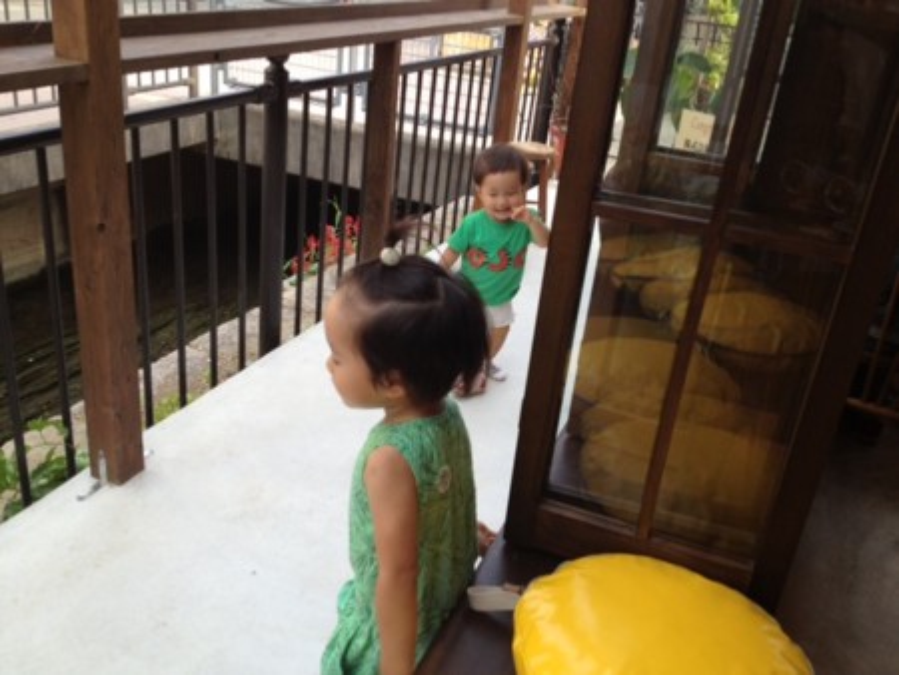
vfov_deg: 40.7
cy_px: 338
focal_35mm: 35
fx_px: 909
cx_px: 450
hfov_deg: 52.6
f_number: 2.4
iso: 50
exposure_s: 1/120
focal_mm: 4.28
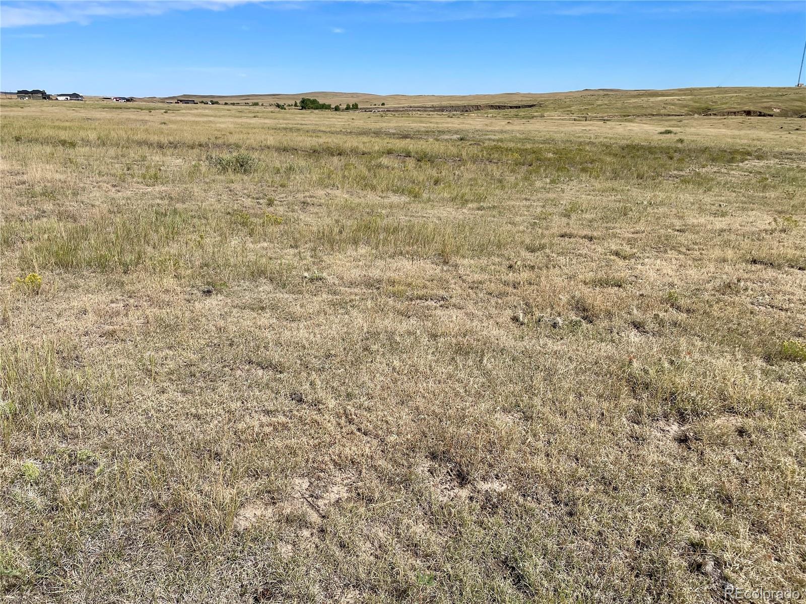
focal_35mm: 26
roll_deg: -0.2
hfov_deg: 67.3
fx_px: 605
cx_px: 403
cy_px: 302
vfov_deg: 53.1
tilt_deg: -18.6
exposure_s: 1/5051
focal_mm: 4.2
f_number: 1.6
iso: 32
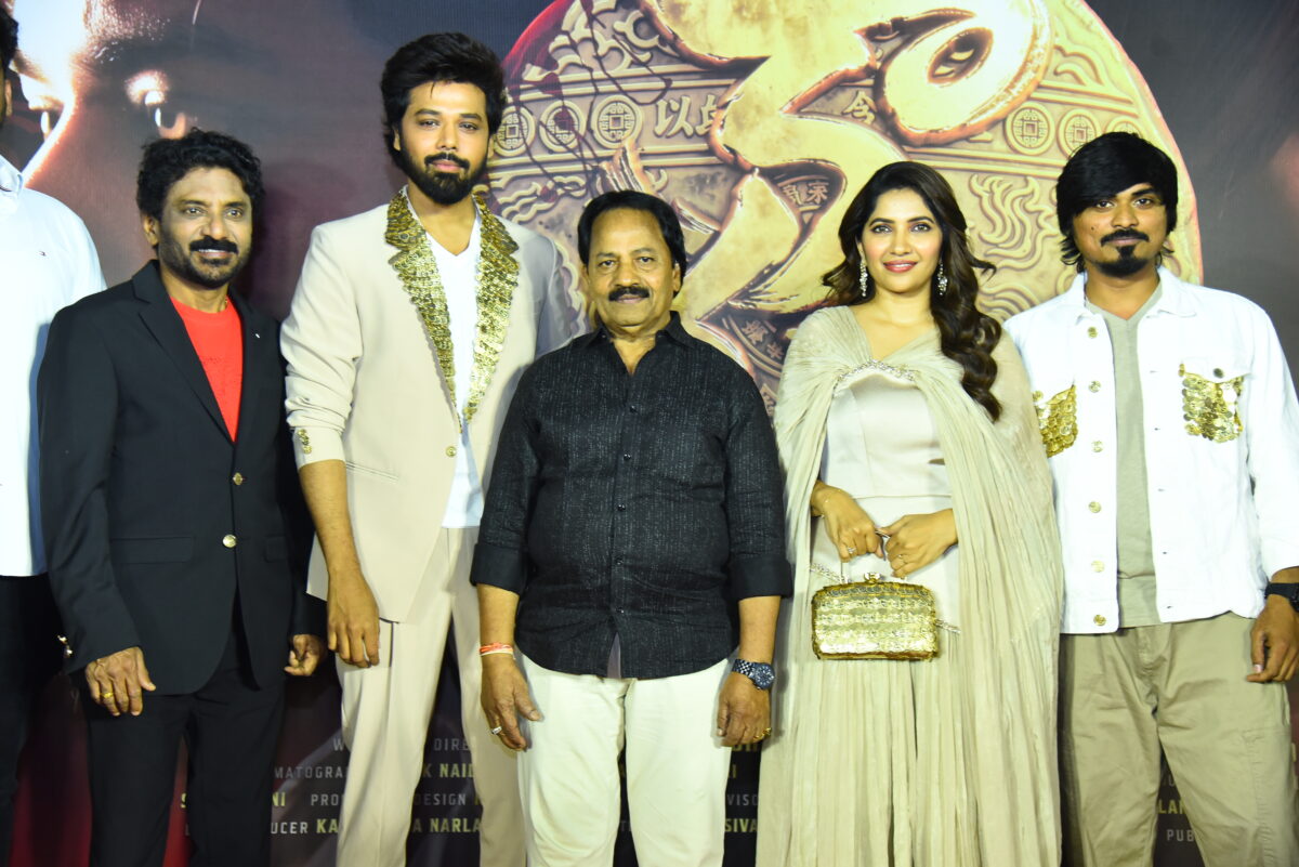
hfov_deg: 39.6
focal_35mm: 50
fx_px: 1805
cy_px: 434
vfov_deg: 27.0
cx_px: 650
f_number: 4
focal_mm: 50
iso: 2000
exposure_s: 1/125
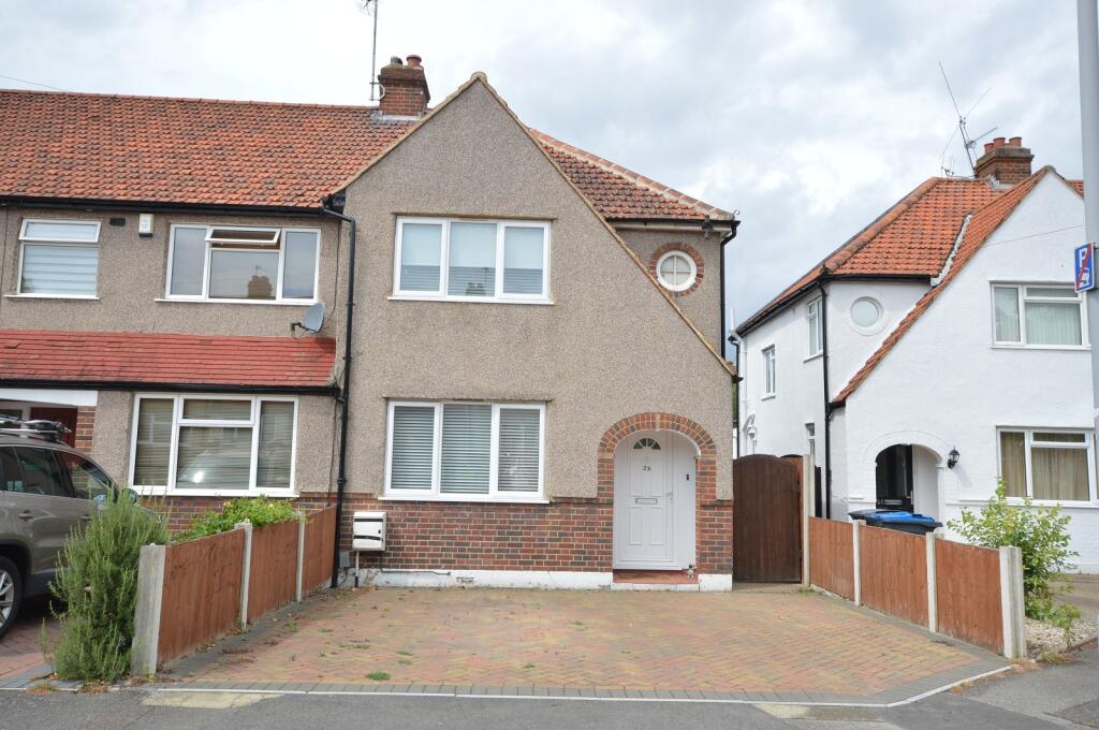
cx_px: 550
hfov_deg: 67.4
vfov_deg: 47.8
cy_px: 365
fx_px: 823
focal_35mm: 27
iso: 400
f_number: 11
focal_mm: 18
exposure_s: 1/320
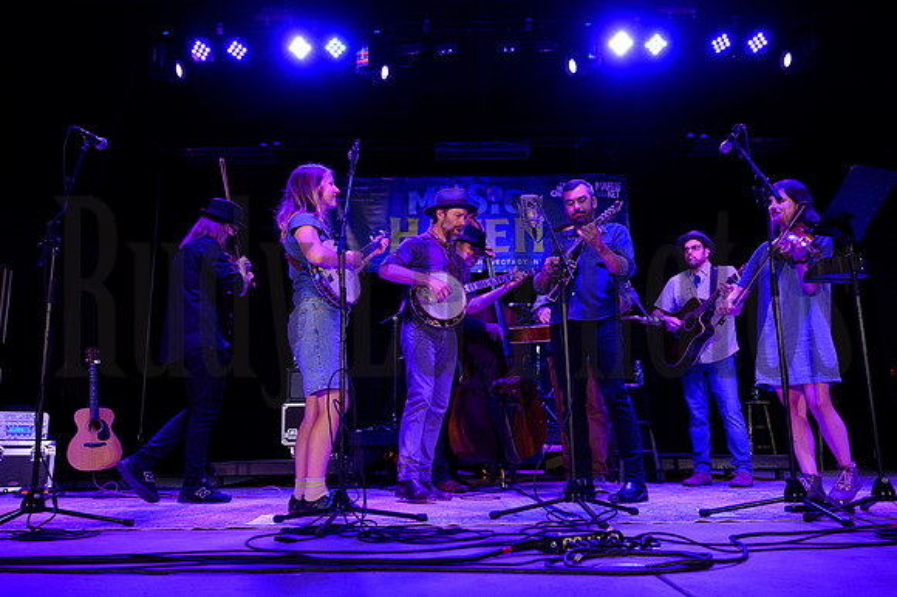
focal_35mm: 30
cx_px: 448
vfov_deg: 43.6
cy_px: 298
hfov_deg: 62.0
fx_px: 747
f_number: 4.5
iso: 1600
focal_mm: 30
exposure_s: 1/160
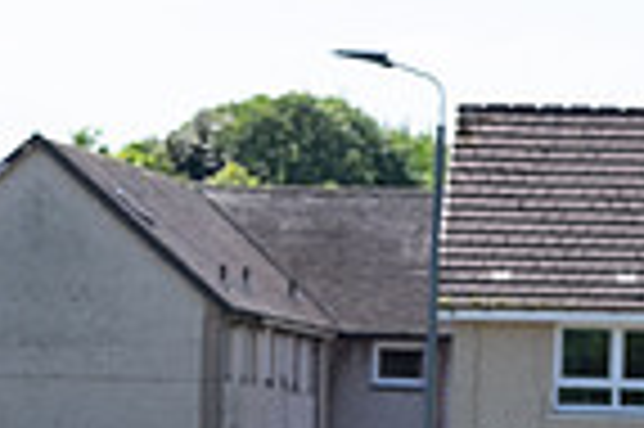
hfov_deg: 5.3
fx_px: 6933
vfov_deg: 3.5
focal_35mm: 388
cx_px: 261
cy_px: 991
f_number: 5.6
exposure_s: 1/350
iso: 200
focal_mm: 81.9
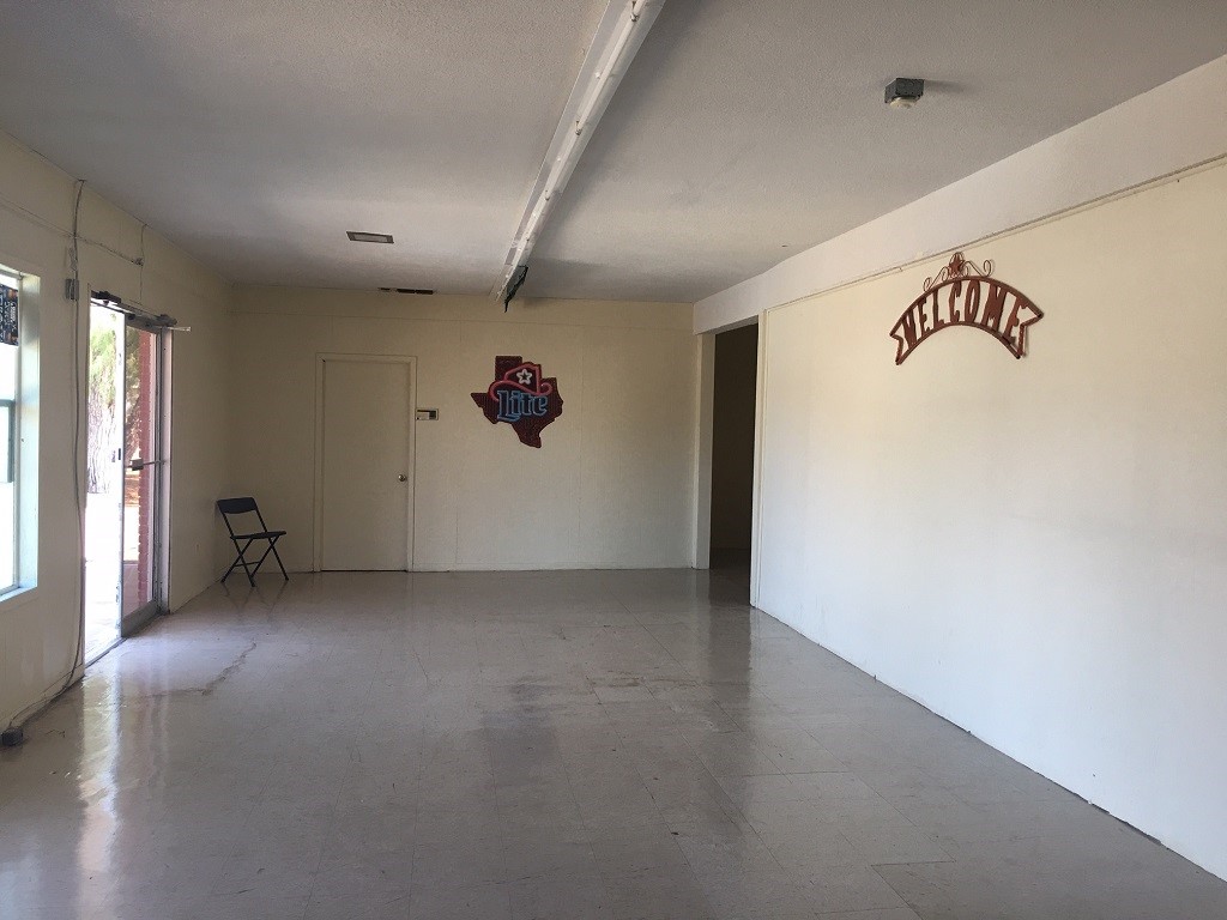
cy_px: 460
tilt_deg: -0.3
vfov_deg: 48.2
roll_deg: -1.7
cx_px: 614
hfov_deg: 61.7
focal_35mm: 29
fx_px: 1028
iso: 25
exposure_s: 1/40
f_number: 2.2
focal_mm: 4.15
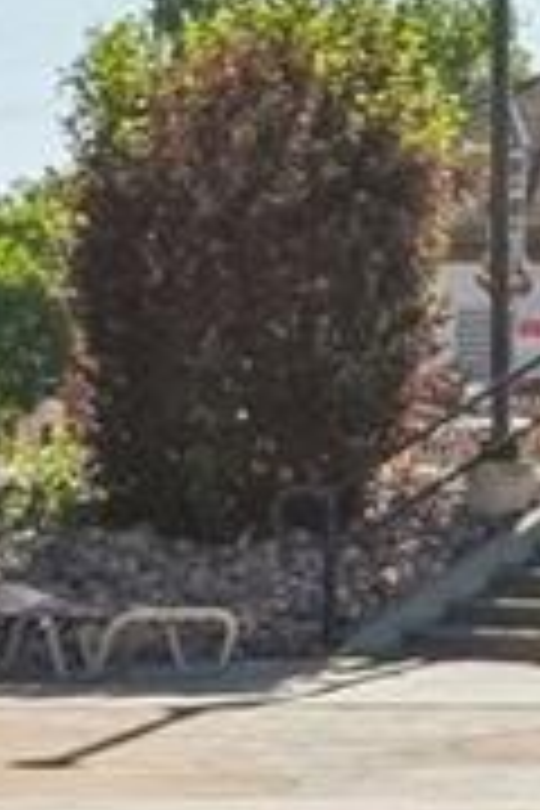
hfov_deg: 5.6
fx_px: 5400
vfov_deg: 8.5
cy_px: -99
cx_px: 1048
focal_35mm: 240
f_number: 8
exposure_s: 1/1600
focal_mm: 18
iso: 400
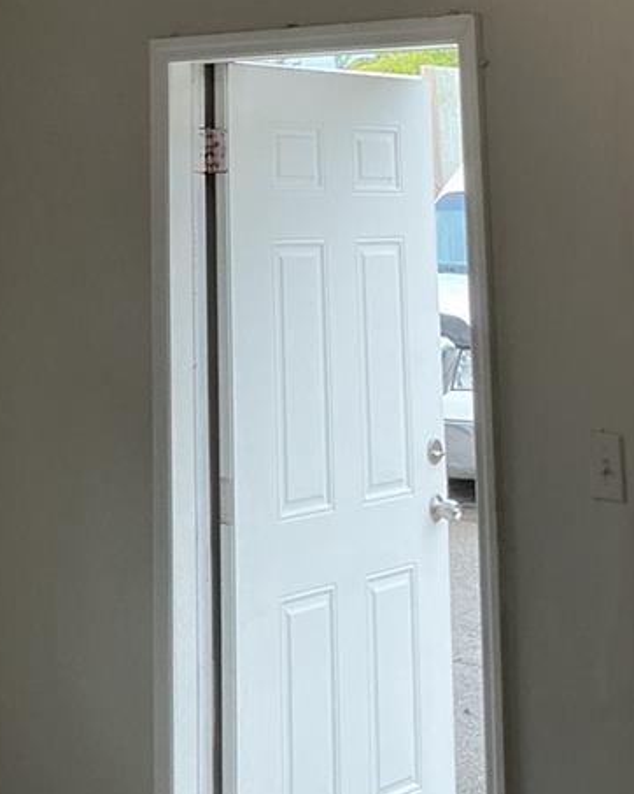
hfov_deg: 19.9
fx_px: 1760
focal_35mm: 75
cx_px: 33
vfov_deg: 23.2
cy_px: -161
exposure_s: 1/100
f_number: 1.8
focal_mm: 3
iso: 64
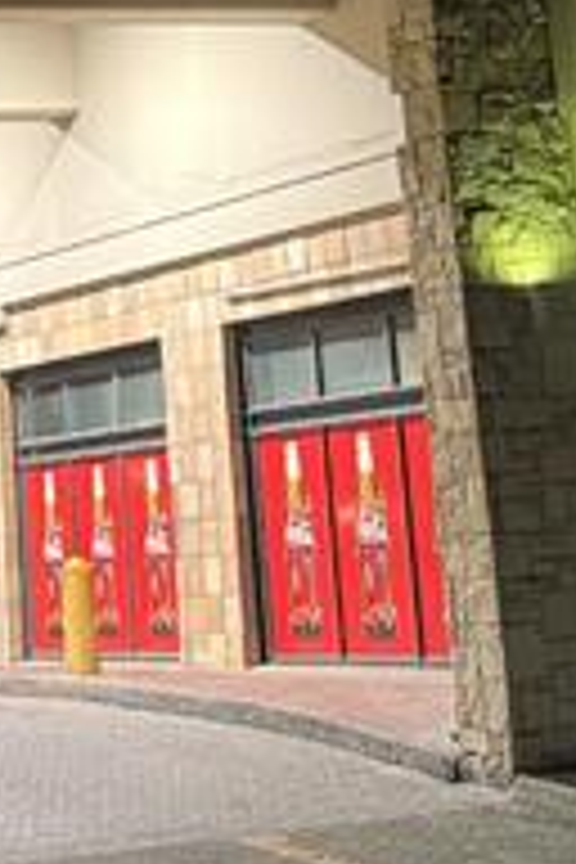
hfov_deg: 13.2
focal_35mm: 104
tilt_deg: +16.6
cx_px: 288
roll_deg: +5.2
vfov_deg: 18.5
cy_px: -212
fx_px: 2496
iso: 640
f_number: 1.78
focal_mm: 6.76
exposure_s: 1/33
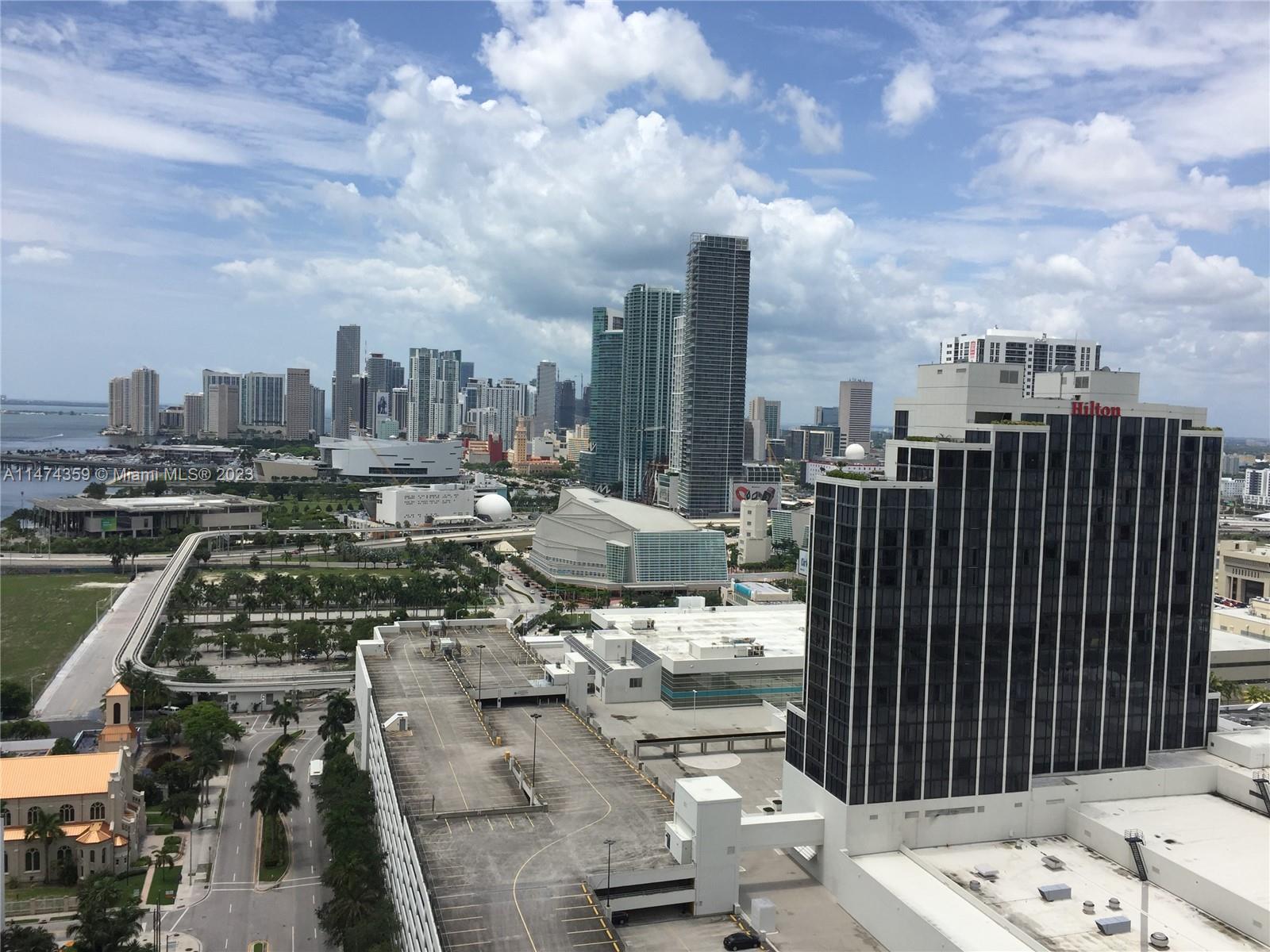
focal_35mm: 29
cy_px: 476
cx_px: 635
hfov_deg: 61.7
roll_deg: -2.8
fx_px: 1064
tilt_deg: -4.3
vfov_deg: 48.2
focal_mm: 4.15
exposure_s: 1/3300
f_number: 2.2
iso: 32
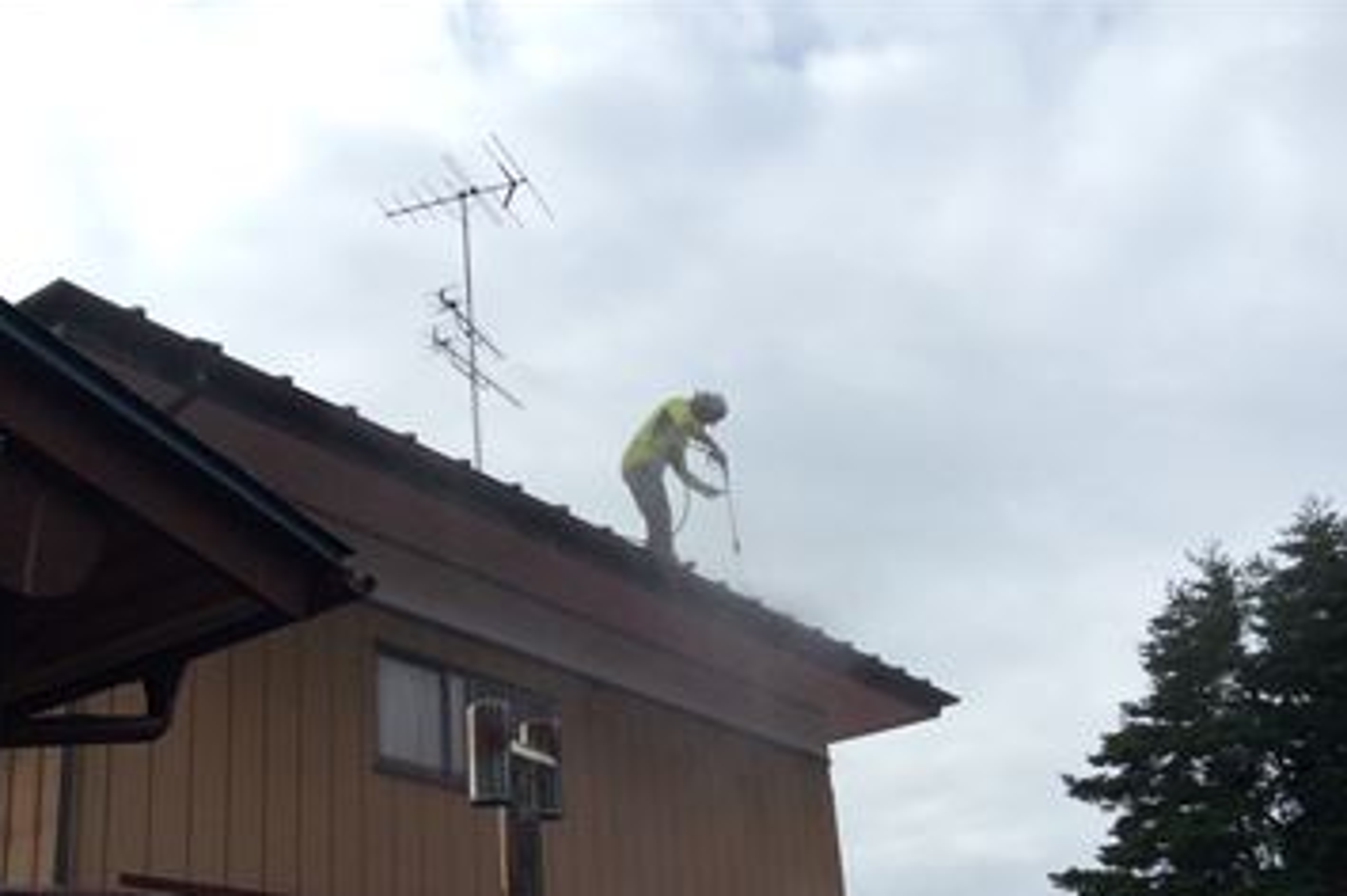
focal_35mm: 45
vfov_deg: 29.4
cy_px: 666
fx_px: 1682
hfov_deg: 43.6
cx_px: 622
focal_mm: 3.3
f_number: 2.4
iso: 32
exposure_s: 1/2604
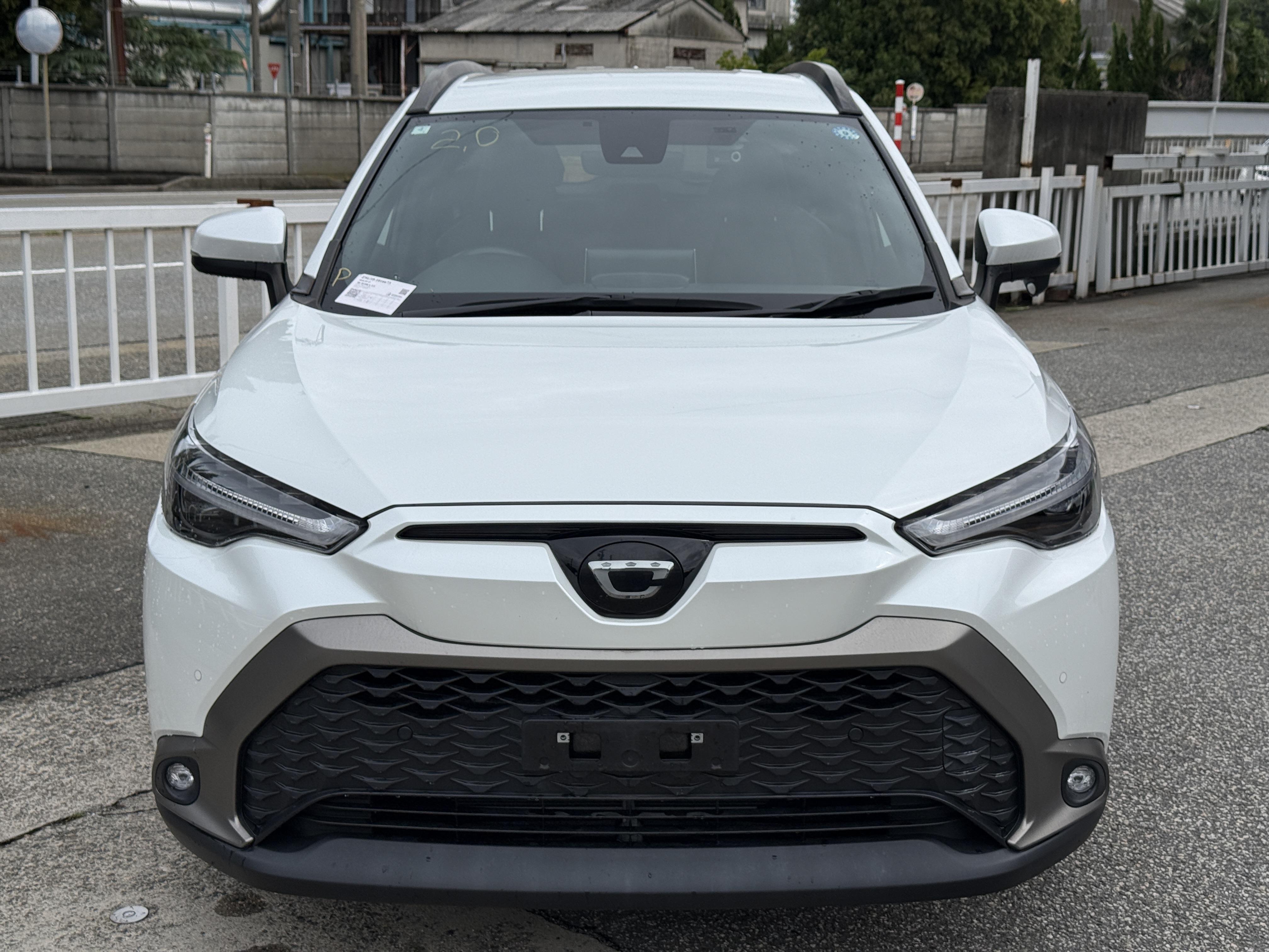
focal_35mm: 48
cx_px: 634
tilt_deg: -11.3
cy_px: 476
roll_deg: -1.5
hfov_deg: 39.7
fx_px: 1760
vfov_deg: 30.3
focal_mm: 6.76
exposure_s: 1/6536
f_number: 1.78
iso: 64
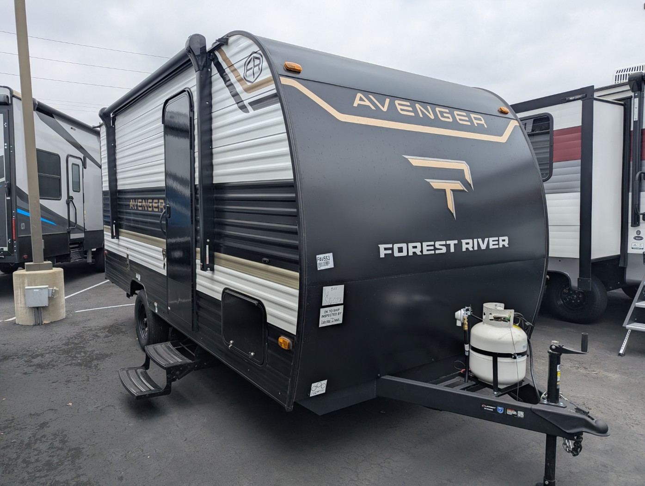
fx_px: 448
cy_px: 243
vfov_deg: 56.9
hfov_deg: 71.5
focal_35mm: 24
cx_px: 322
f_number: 1.85
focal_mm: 6.81
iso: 48
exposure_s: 1/1984
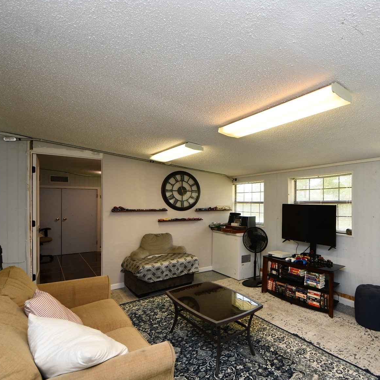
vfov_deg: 77.6
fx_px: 236
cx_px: 271
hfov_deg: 73.7
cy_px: 201
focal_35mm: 19
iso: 320
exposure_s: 1/60
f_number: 4.5
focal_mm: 8
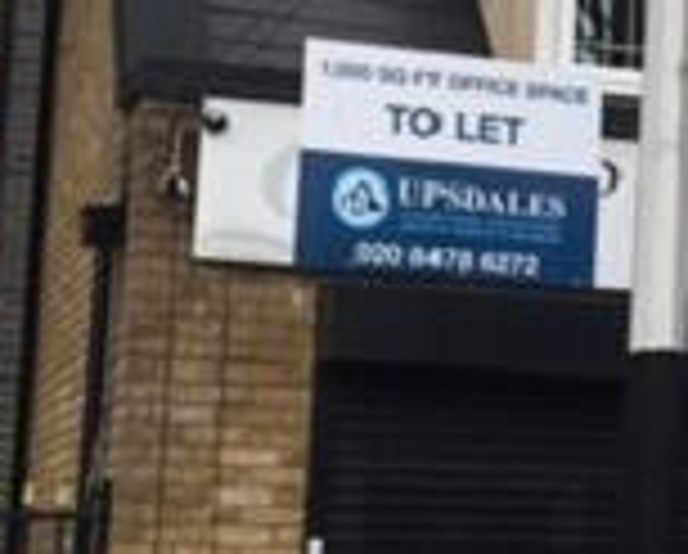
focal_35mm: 121
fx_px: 2469
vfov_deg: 12.8
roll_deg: -0.6
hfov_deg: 14.6
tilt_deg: +6.0
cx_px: 1084
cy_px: 279
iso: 25
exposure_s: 1/938
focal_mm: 4.15
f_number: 2.2
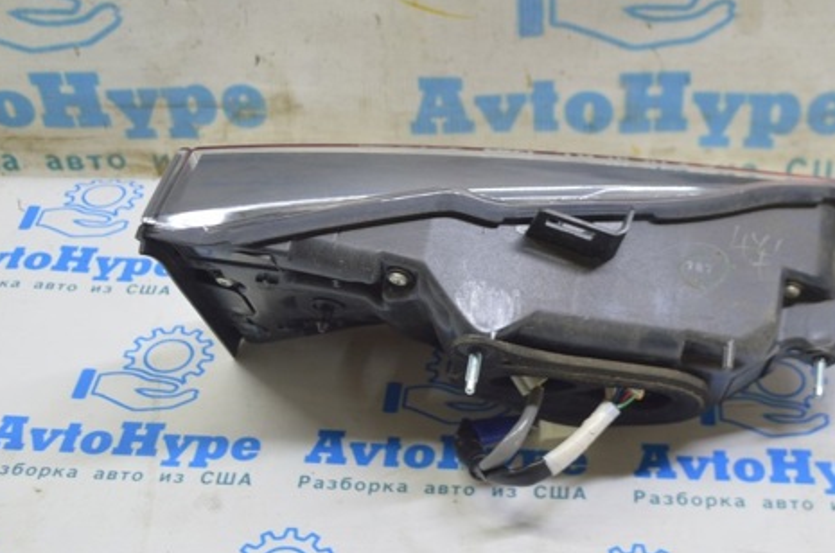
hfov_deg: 32.3
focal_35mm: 62
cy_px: 191
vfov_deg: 21.7
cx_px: 505
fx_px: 1435
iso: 400
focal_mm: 30
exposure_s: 1/20
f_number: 5.6
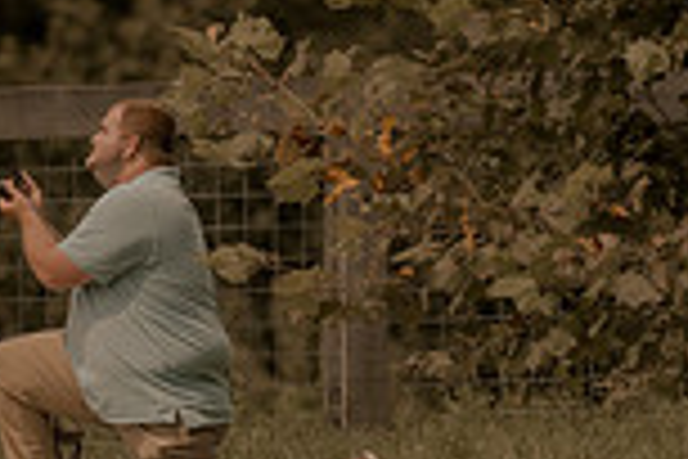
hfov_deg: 2.7
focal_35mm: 760
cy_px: 140
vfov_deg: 1.8
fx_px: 14523
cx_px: 261
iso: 125
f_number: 2.8
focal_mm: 200
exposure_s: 1/1600
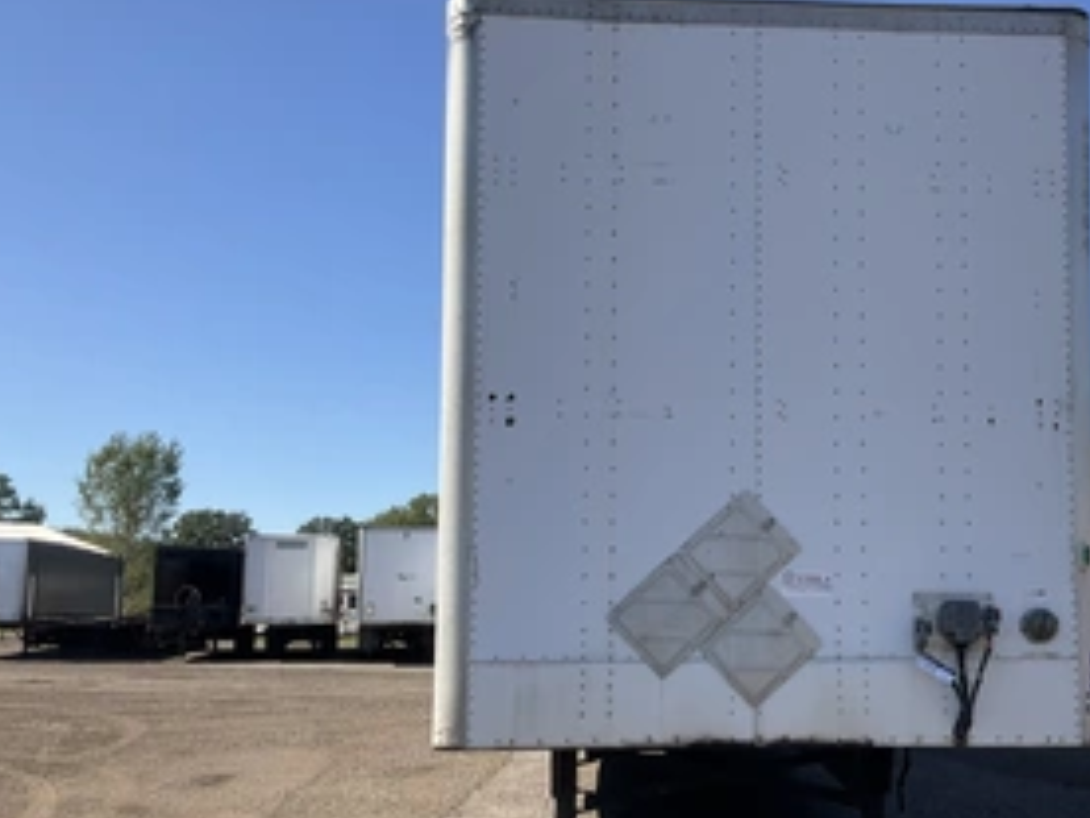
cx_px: 758
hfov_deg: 43.9
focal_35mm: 42
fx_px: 1323
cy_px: 486
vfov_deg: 34.2
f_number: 1.8
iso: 25
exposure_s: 1/1534
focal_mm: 3
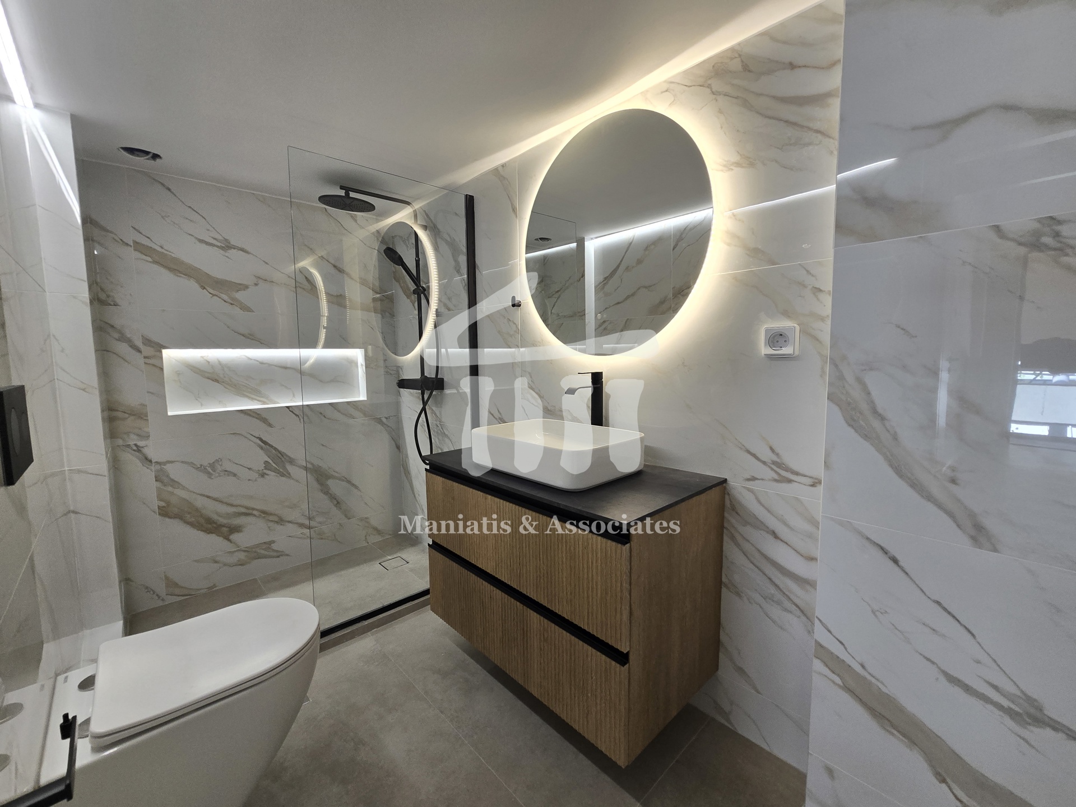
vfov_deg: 89.9
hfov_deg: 106.2
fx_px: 404
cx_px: 538
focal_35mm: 13
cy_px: 404
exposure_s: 1/100
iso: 80
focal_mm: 2.2
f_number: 2.2
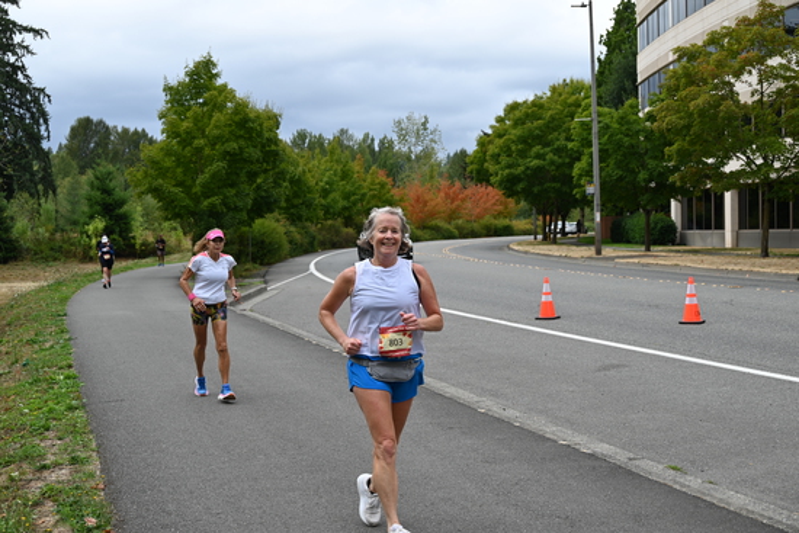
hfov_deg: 40.3
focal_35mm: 49
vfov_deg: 27.5
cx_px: 400
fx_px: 1088
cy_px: 266
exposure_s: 1/250
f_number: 5.6
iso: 100
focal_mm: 49
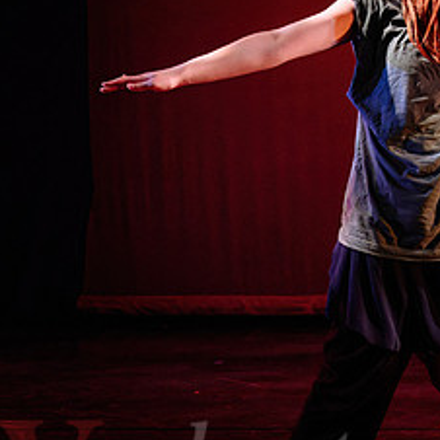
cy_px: 259
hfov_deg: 25.3
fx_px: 964
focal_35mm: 67
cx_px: 349
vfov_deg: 25.7
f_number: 2.8
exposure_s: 1/300
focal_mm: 25.5
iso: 1600
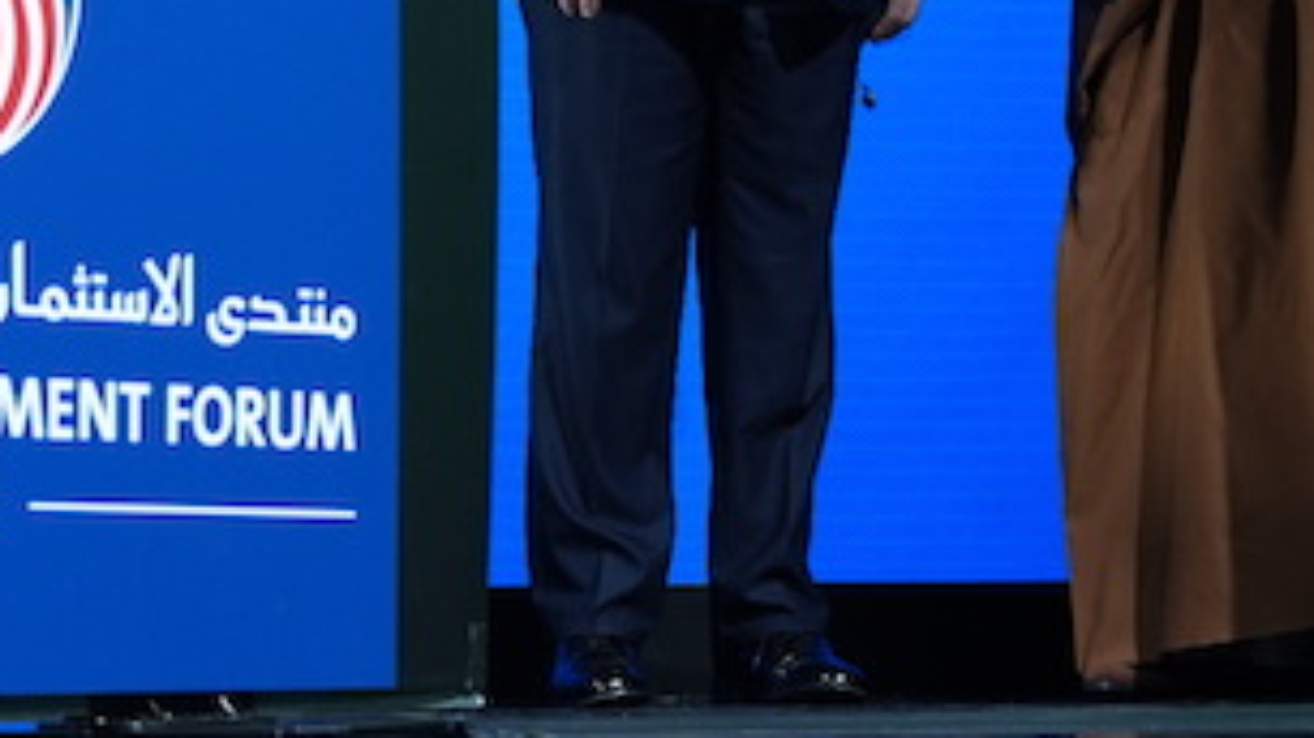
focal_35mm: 156
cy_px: 691
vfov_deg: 7.7
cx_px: 945
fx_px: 5434
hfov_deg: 13.7
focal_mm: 38
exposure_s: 1/200
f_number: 2.8
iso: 800
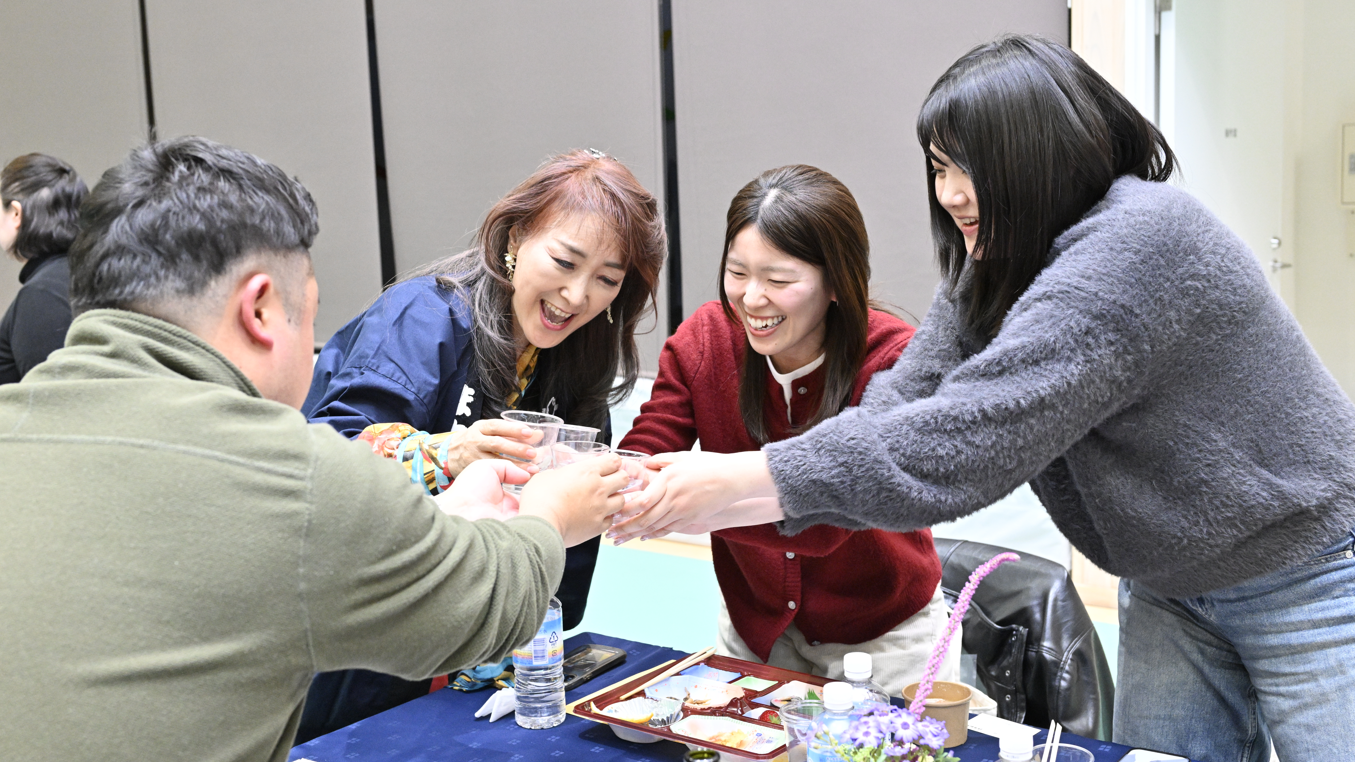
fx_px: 1509
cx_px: 677
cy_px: 337
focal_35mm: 42
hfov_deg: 48.4
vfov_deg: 28.3
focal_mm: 40
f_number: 5.6
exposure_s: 1/160
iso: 5000
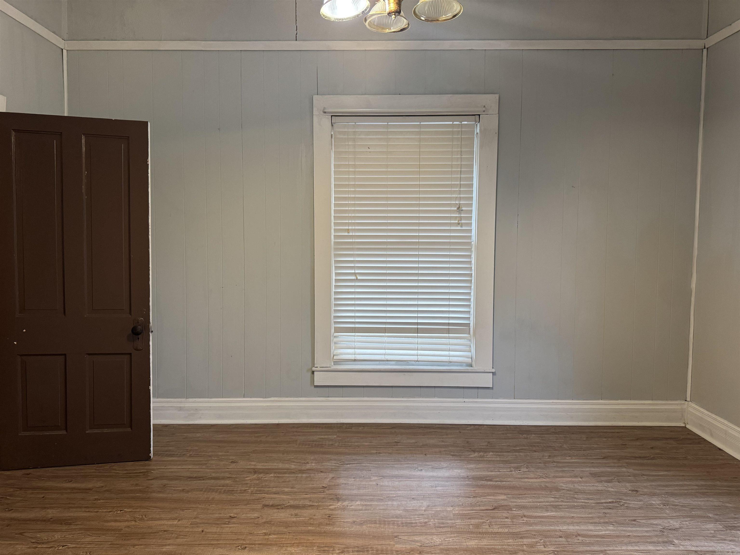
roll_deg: -0.8
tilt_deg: -3.7
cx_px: 370
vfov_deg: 56.8
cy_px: 278
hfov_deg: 71.6
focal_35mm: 24
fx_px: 513
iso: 320
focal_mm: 6.76
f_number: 1.78
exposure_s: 1/60
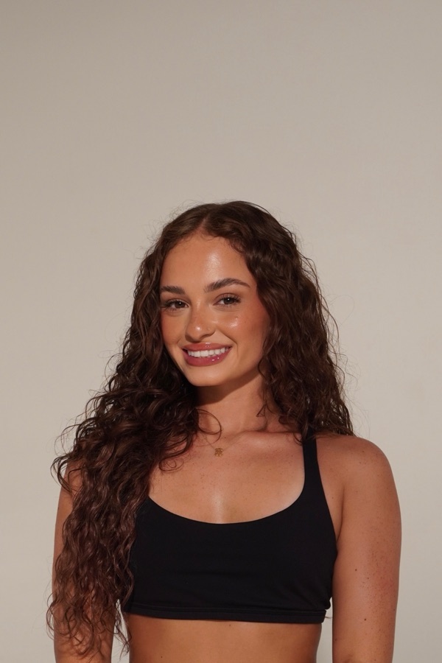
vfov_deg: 45.0
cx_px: 221
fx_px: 801
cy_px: 332
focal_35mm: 44
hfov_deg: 30.8
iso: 200
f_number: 5.6
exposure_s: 1/50
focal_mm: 29
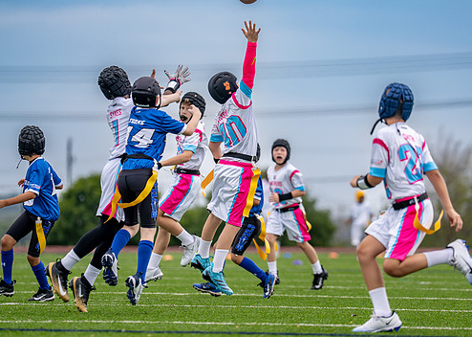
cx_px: 304
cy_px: 145
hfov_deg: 7.0
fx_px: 3884
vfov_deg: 5.0
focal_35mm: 290
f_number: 2.8
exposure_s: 1/2000
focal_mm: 180
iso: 125
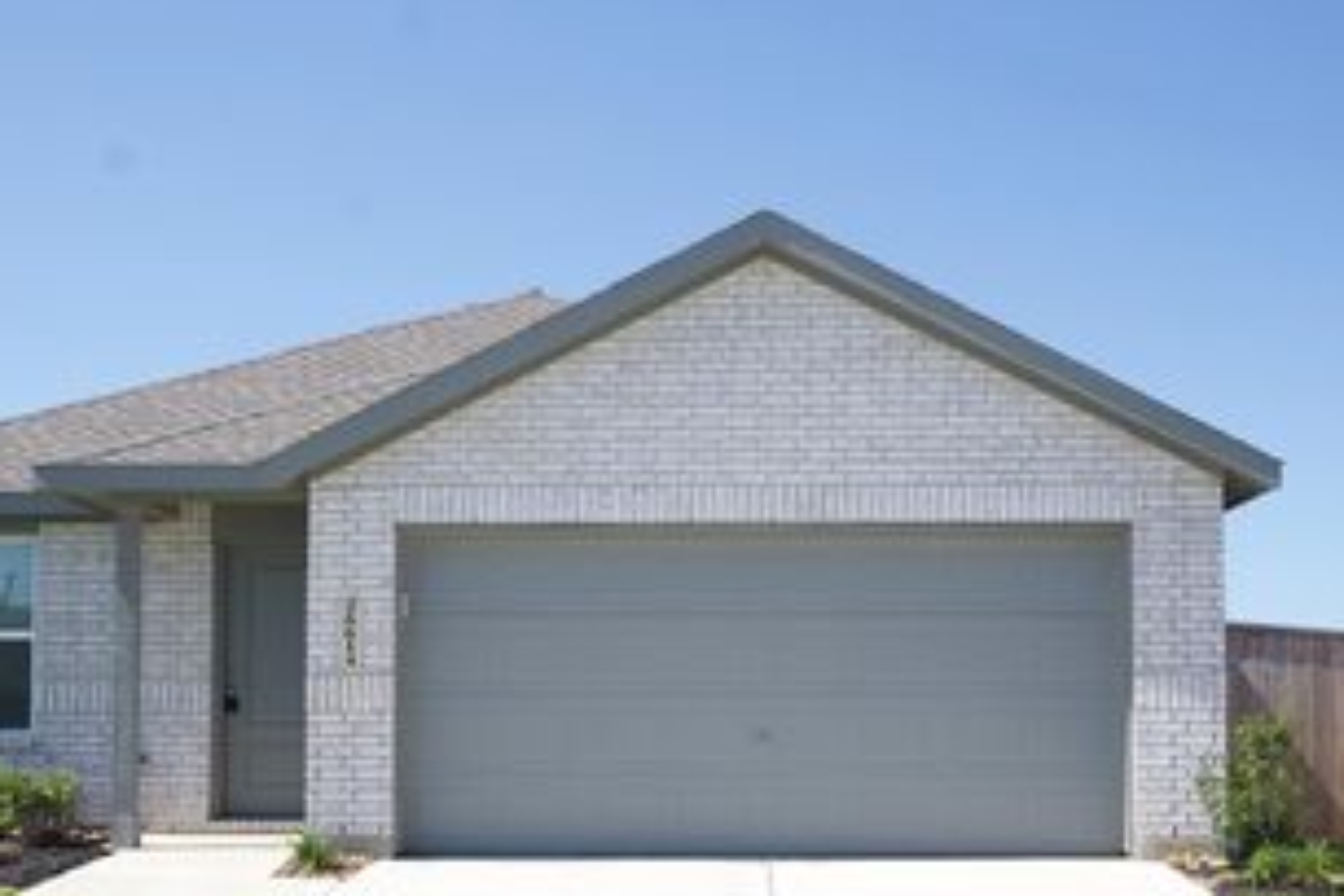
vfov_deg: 27.2
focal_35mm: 49
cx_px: 698
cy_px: 643
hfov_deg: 40.3
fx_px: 1829
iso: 100
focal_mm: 20
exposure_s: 1/160
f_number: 9
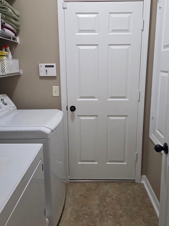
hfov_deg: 46.7
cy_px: 108
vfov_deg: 59.9
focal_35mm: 30
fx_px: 195
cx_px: 93
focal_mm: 5.4
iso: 1000
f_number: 1.8
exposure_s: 1/120
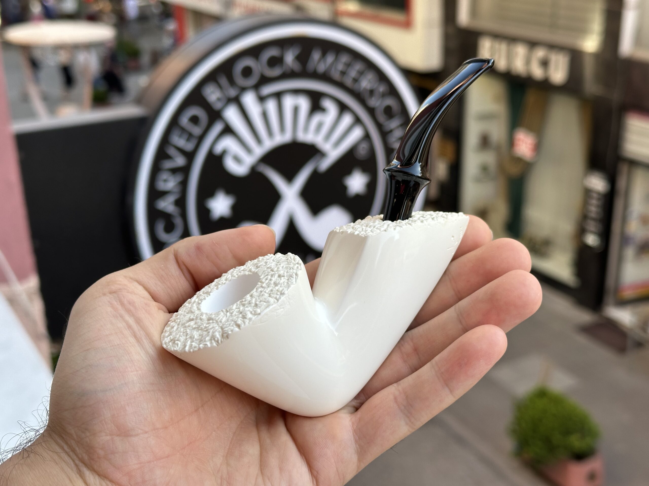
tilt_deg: -21.1
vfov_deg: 30.3
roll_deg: +1.2
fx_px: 900
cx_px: 324
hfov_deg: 39.7
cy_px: 243
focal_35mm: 48
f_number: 1.78
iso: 64
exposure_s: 1/552
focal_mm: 6.86
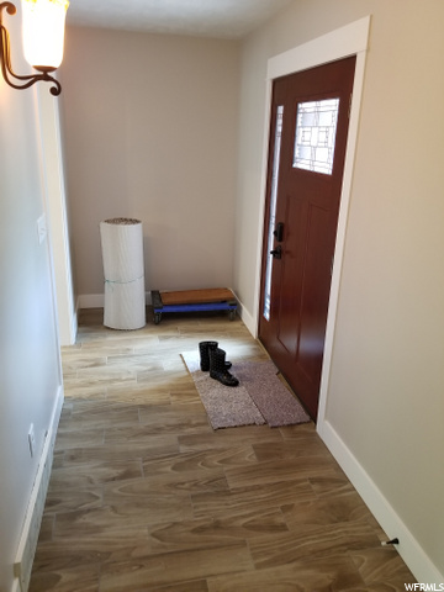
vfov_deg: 67.3
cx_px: 222
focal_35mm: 26
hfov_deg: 53.1
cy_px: 296
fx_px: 445
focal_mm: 4.25
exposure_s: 1/24
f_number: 1.7
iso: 250
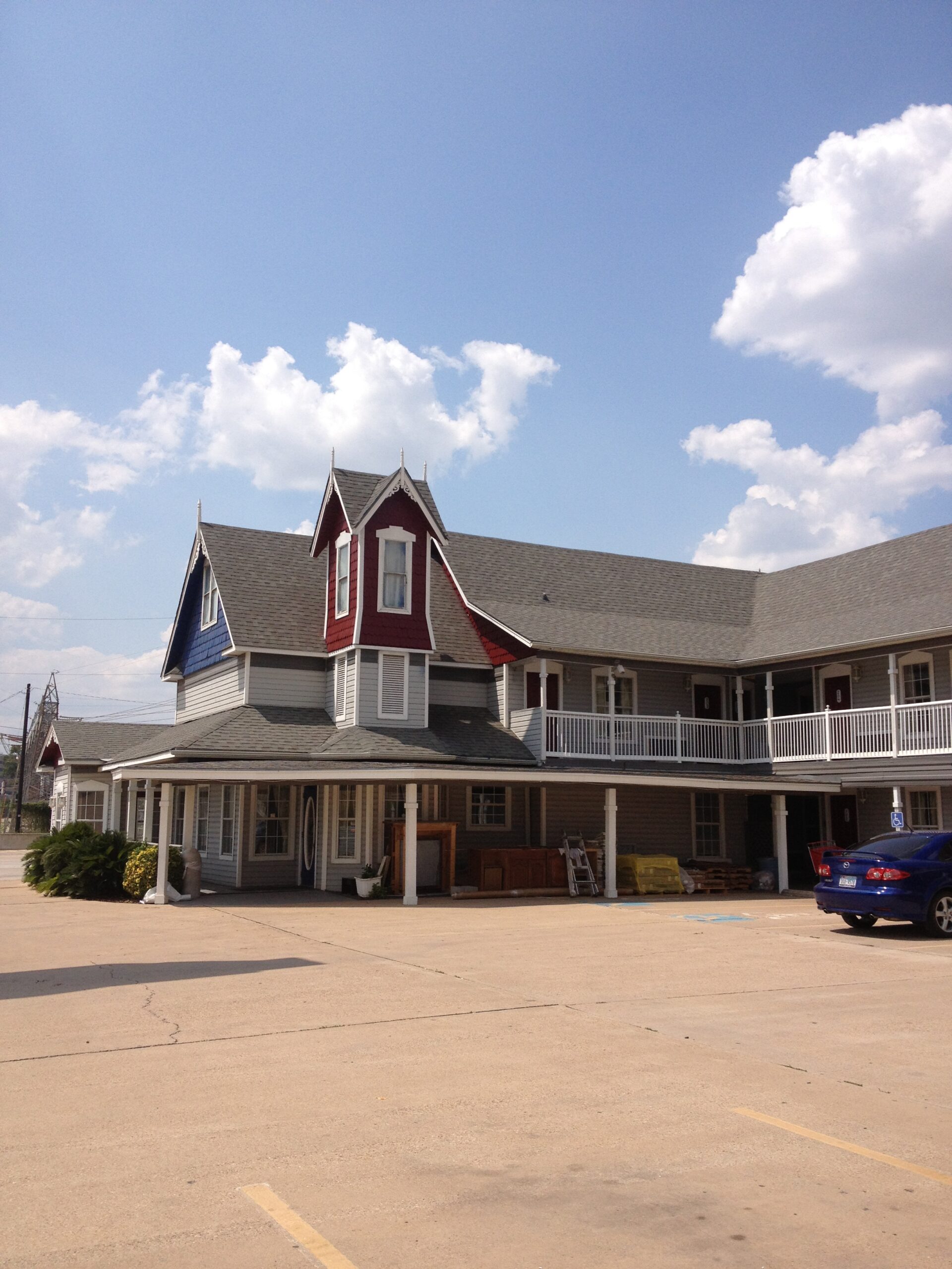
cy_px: 634
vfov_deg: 52.6
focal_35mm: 35
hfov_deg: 40.7
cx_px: 476
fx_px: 1283
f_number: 2.4
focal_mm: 4.28
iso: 50
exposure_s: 1/2907
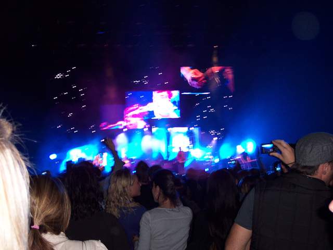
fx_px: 606
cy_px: 125
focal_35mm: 63
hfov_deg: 30.7
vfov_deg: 23.3
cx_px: 166
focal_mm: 13.3
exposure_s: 1/10
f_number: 3.4
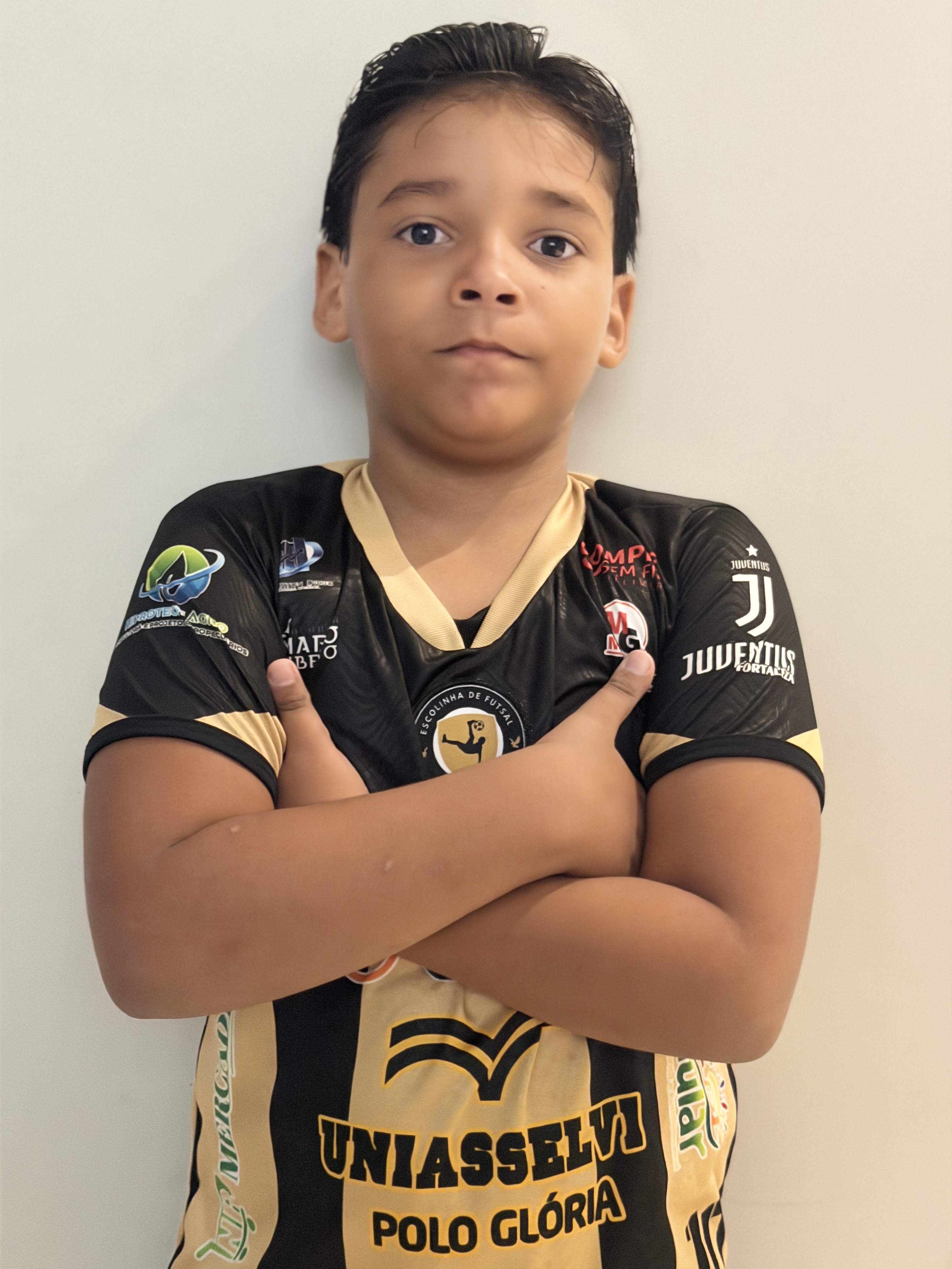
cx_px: 476
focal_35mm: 48
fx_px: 1760
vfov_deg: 39.7
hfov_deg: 30.3
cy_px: 634
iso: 1000
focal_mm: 6.76
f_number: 1.78
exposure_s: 1/20
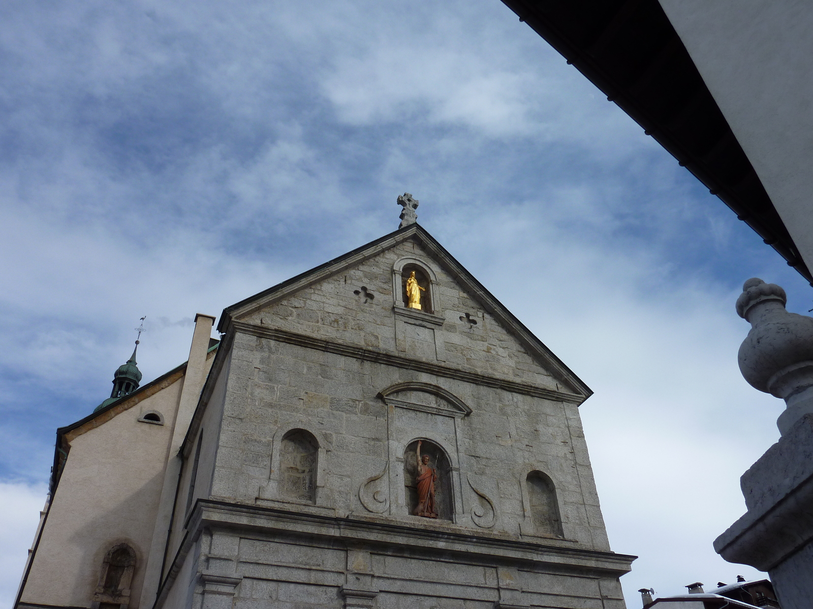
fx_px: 681
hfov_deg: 61.7
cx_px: 406
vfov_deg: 48.2
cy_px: 304
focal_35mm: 29
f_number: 5
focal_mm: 4.7
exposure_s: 1/500
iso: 80
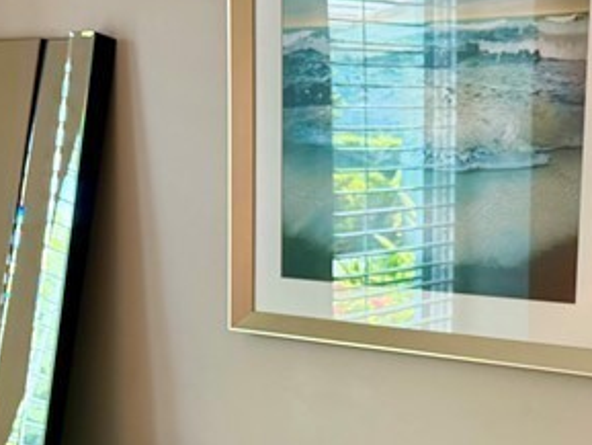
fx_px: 1454
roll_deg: -1.1
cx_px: 332
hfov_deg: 23.0
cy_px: 400
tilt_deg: -9.6
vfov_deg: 17.1
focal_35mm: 85
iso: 160
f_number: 1.78
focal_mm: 6.76
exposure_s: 1/120
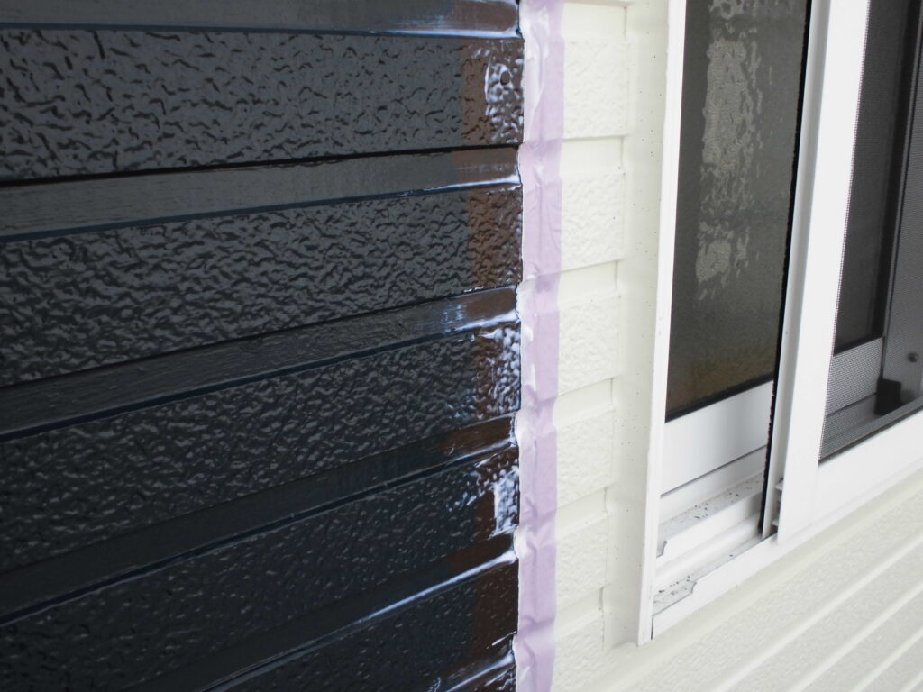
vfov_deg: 41.8
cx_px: 462
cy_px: 346
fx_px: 907
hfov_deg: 54.0
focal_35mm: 34
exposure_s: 1/160
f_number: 4
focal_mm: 6.1
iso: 100
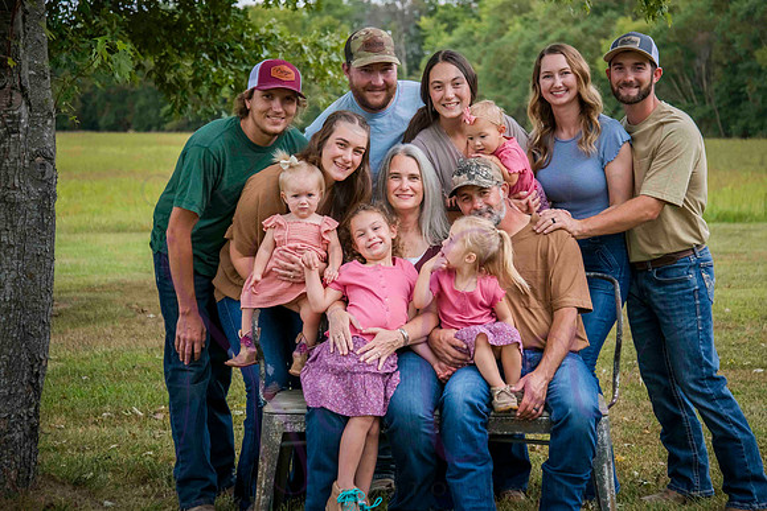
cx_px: 420
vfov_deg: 17.6
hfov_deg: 26.1
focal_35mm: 78
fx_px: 1655
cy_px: 235
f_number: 4.5
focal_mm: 70
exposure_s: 1/640
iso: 400
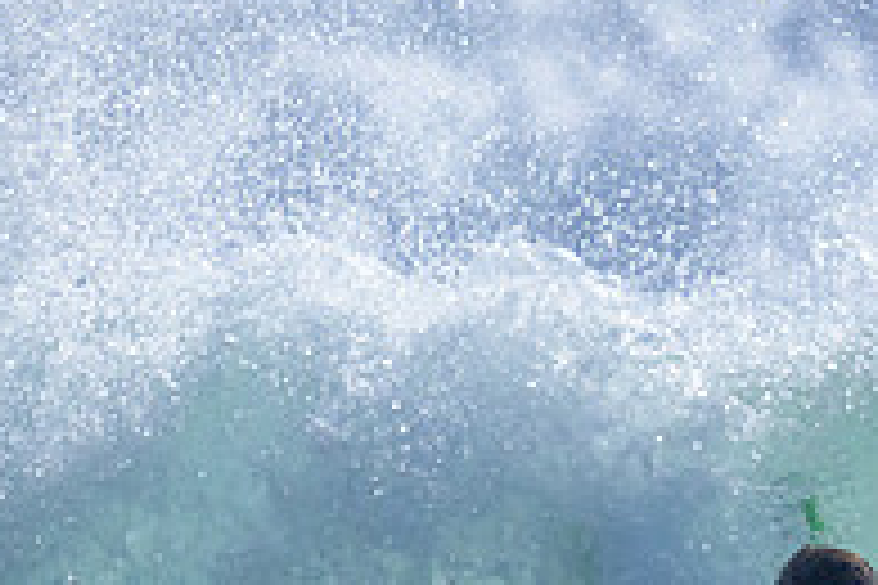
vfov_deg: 0.5
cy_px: 984
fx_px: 71478
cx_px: 1265
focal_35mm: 2931
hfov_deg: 0.7
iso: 2000
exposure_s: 1/2000
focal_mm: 800
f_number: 6.3
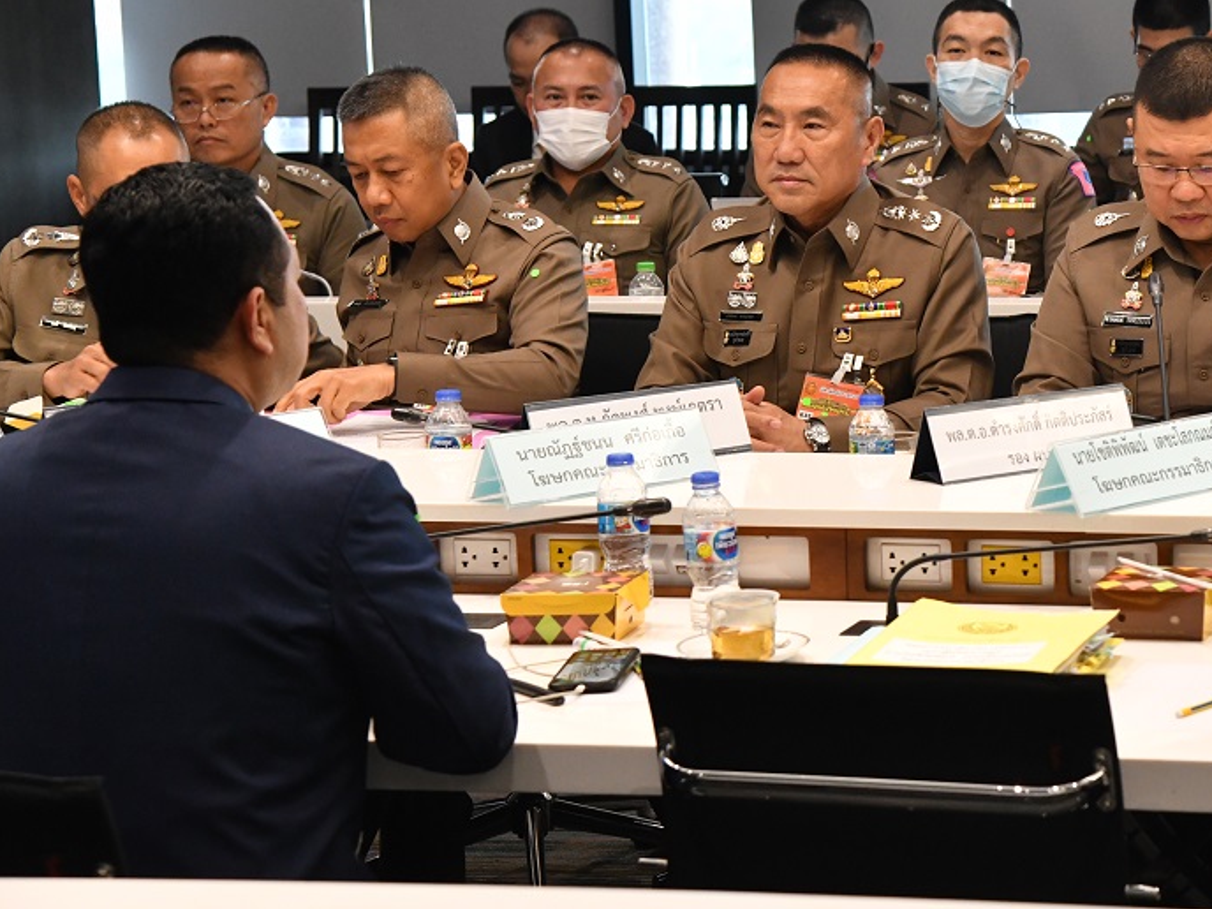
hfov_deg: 17.8
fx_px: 3816
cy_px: 292
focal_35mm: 109
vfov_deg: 13.6
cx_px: 1025
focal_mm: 65
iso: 2500
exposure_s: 1/160
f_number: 5.6
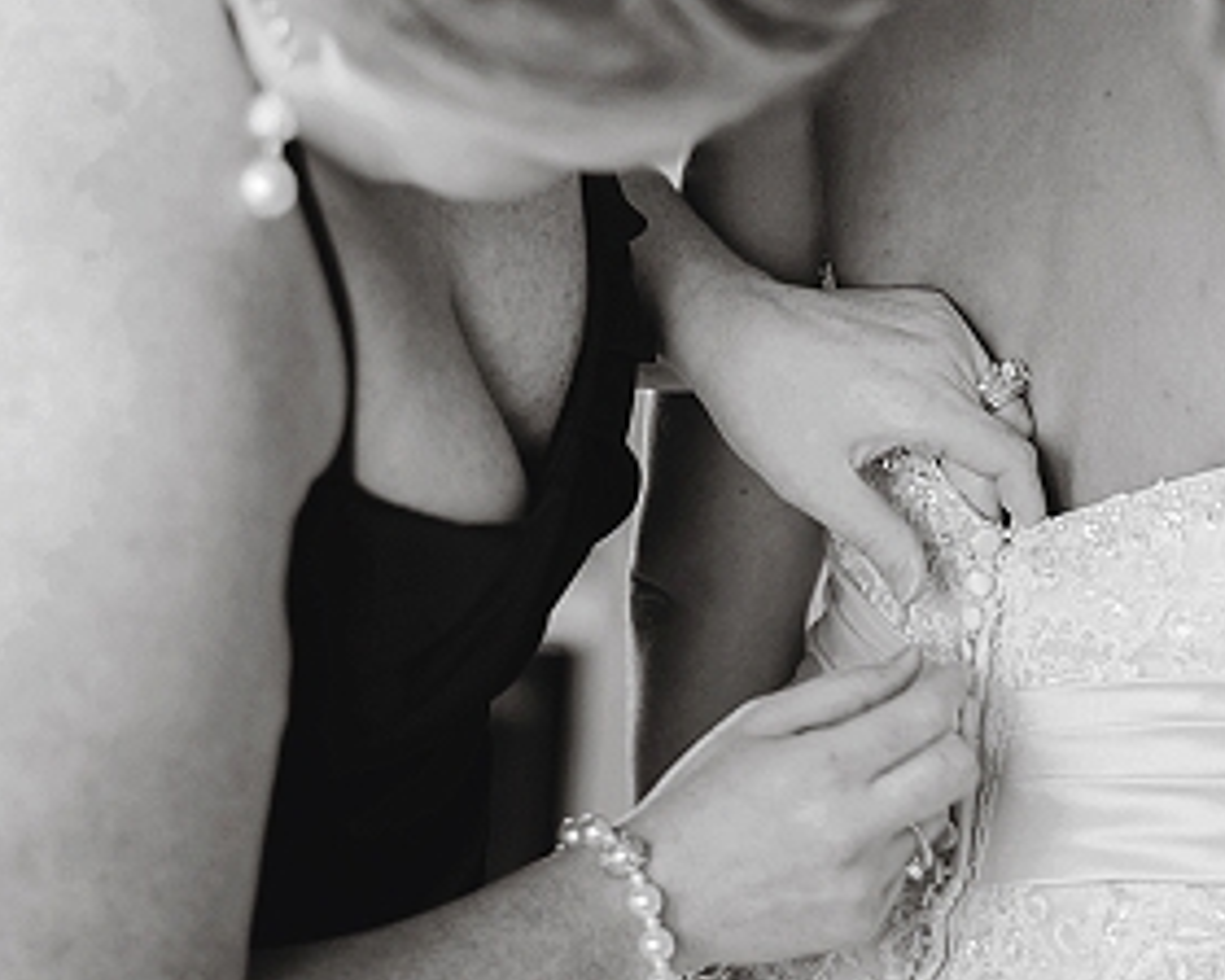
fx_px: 4677
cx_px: 958
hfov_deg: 14.8
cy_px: 400
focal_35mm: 129
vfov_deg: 12.0
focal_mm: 50
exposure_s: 1/125
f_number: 1.4
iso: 320
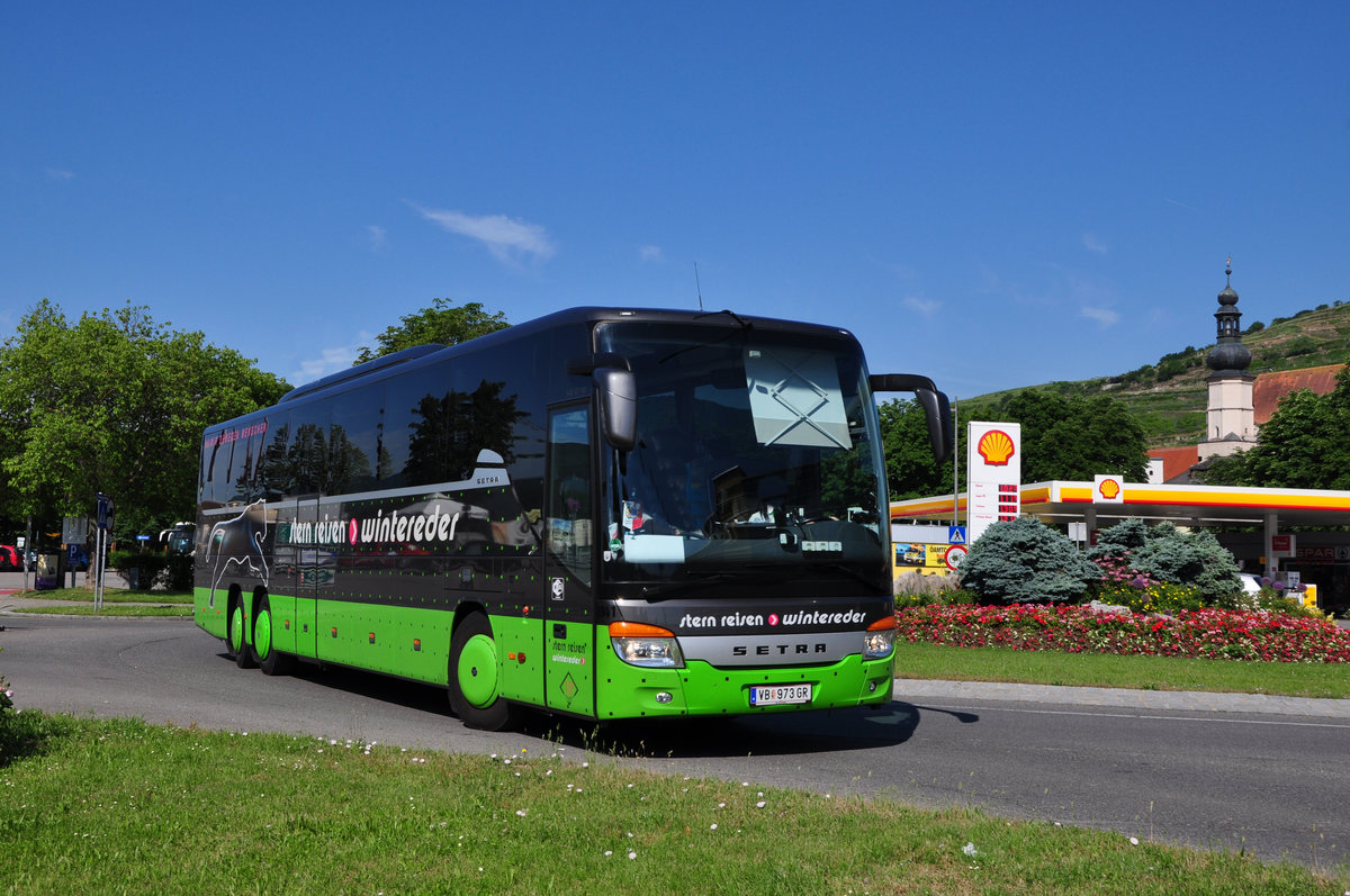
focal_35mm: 42
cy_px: 448
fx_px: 1573
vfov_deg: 31.8
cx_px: 675
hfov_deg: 46.4
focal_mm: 28
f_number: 10
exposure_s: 1/400
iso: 200
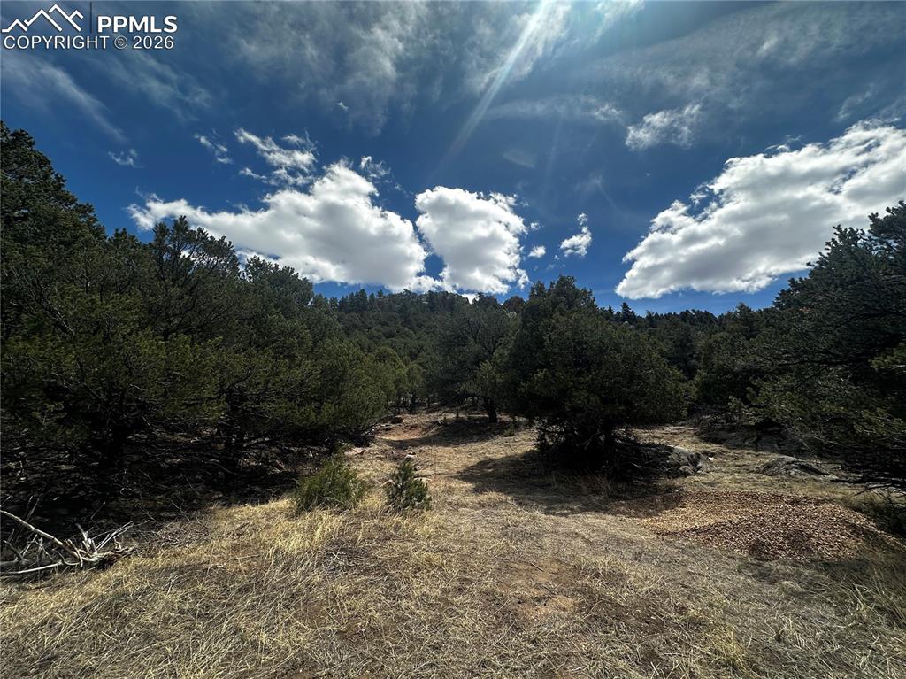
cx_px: 453
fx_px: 366
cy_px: 340
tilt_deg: +18.9
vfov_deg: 85.6
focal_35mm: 14
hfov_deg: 102.1
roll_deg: +0.7
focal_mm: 2.22
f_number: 2.2
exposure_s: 1/2681
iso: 40
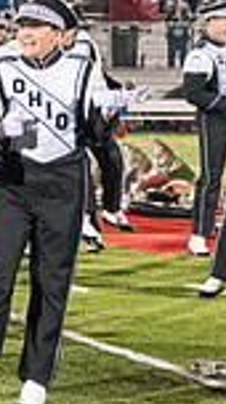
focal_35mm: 280
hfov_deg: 4.2
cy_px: 65
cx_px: -439
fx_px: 2996
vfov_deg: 7.7
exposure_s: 1/320
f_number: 5.6
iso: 5000
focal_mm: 70
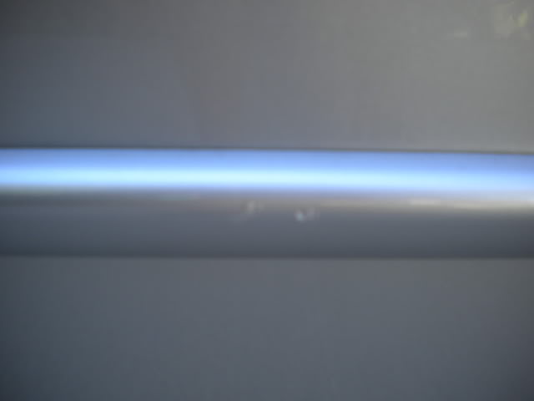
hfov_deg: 52.6
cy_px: 200
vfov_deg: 40.7
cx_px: 267
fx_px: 540
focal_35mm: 35
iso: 80
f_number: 3.1
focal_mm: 6.3
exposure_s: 1/81.5
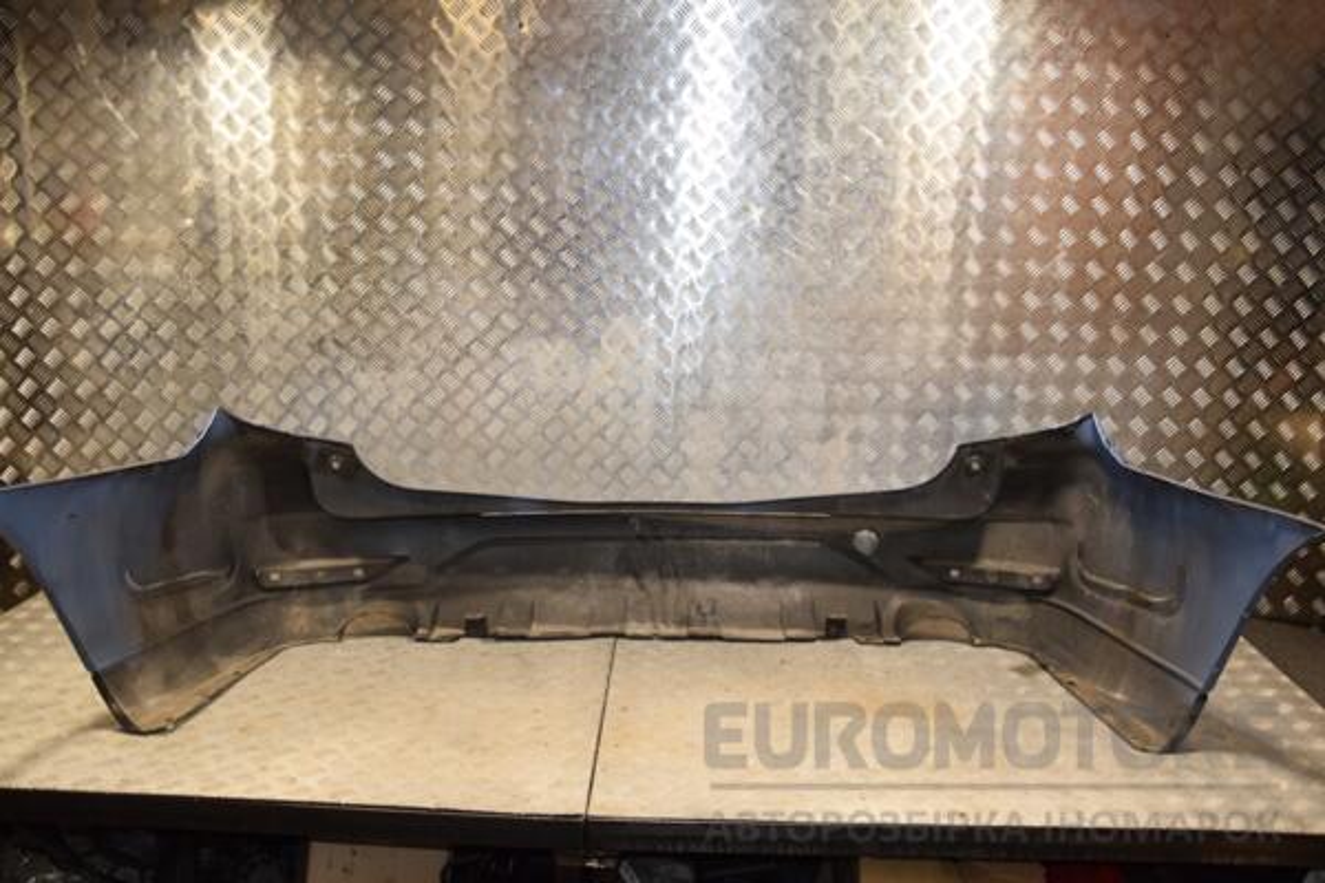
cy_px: 442
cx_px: 662
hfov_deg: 59.5
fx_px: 1159
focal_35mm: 32
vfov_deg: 41.7
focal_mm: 21
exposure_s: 1/160
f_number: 5
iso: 800
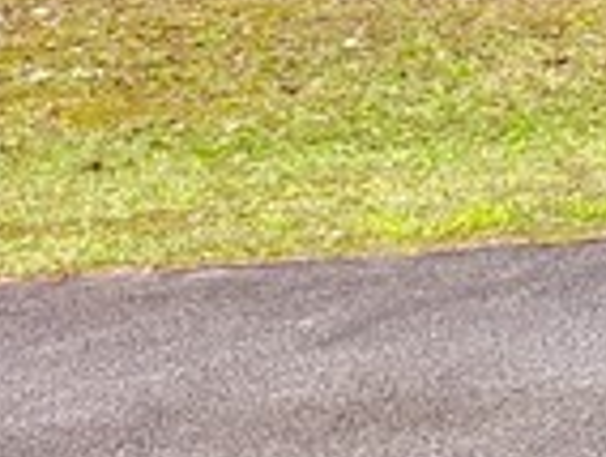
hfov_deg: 8.3
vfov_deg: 7.7
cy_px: -803
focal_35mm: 173
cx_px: 2170
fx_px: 3034
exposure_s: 1/120
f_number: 1.8
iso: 113
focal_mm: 5.56
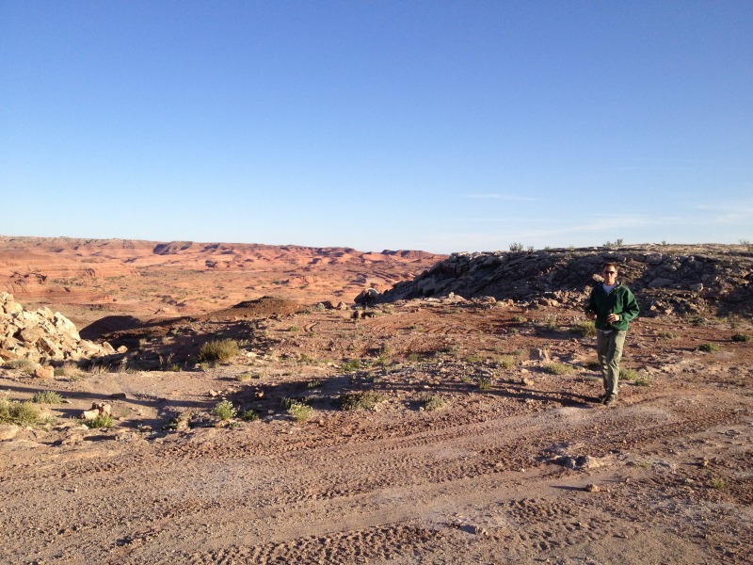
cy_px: 282
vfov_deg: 40.7
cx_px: 376
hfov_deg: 52.6
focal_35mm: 35
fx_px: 761
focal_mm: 4.28
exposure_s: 1/1151
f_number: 2.4
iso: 50
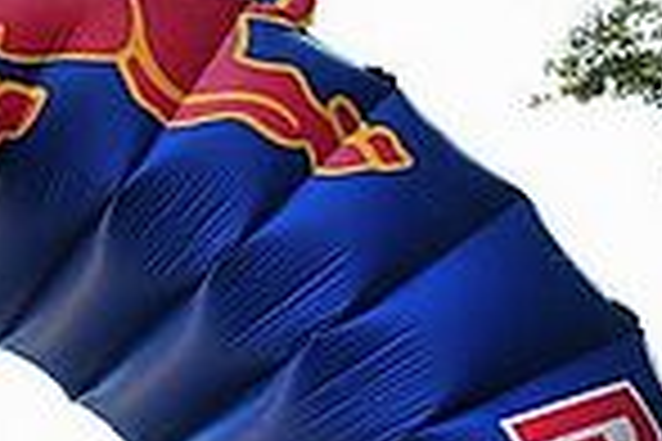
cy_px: 632
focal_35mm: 57
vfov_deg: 20.8
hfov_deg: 22.7
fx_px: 1048
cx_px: -486
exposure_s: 1/250
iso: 400
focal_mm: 14
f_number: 6.3
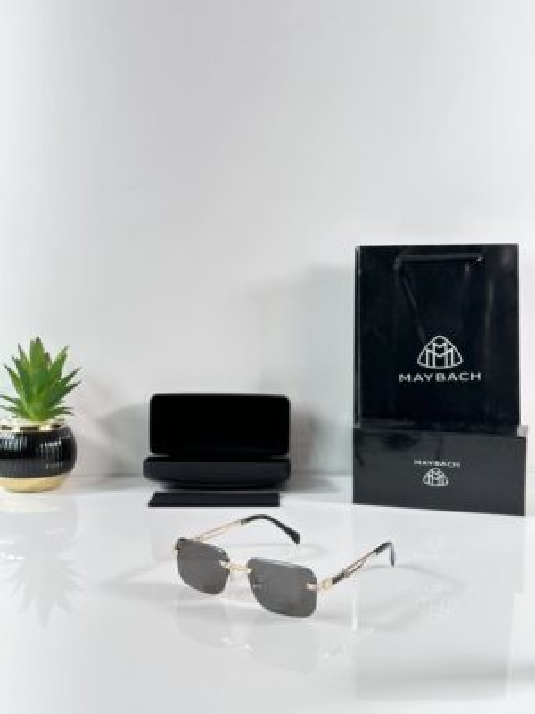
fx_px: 989
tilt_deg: -7.2
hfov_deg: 30.3
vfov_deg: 39.7
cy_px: 357
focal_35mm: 48
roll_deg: -0.2
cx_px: 268
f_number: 1.78
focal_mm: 6.86
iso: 50
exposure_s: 1/50
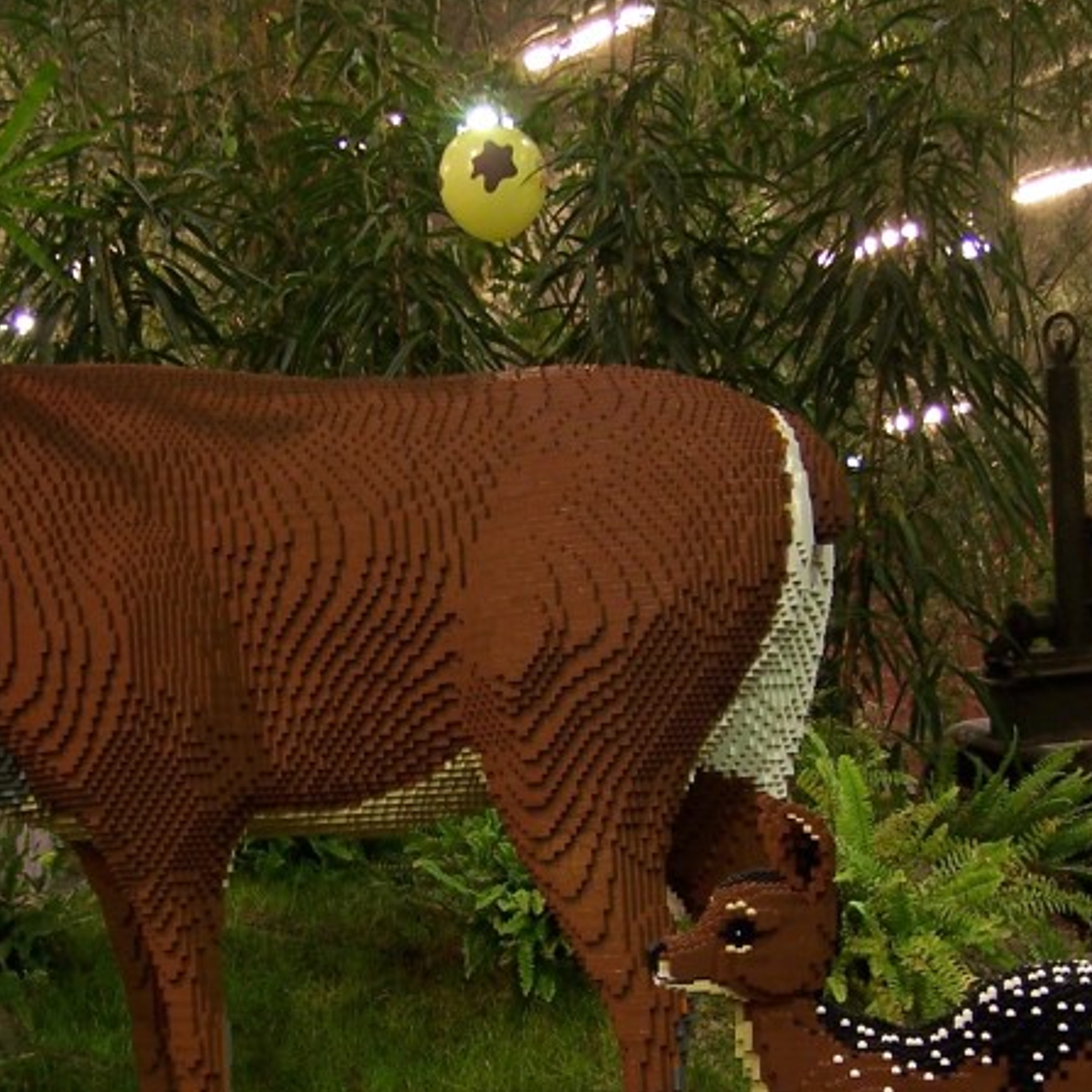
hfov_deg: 22.4
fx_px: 2748
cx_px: 366
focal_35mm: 77
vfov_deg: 22.3
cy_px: 794
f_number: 2.8
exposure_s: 1/2
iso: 80
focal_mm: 6.3
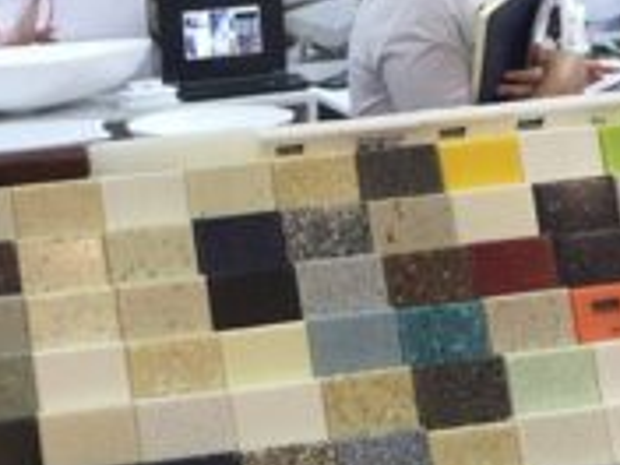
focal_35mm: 66
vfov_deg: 22.0
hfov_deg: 29.0
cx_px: 162
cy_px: 373
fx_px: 1182
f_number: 2.2
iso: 64
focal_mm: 4.15
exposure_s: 1/17
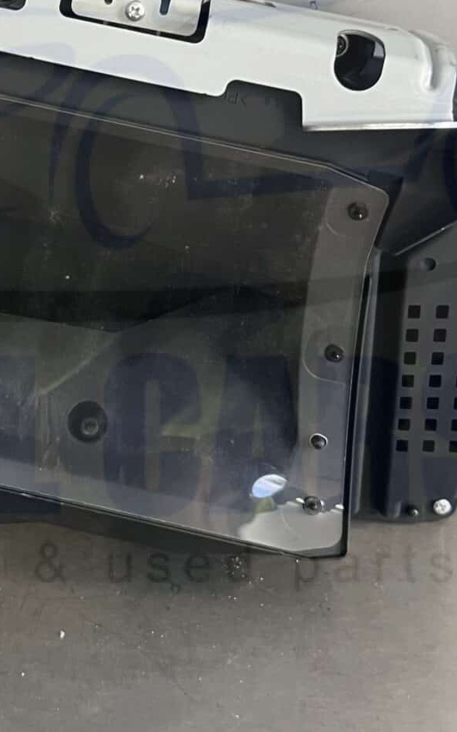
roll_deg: +4.6
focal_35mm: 60
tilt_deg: -33.7
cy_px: 260
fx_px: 1196
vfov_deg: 33.8
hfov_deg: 21.3
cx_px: 85
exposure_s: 1/50
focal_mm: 5.1
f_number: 1.6
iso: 160
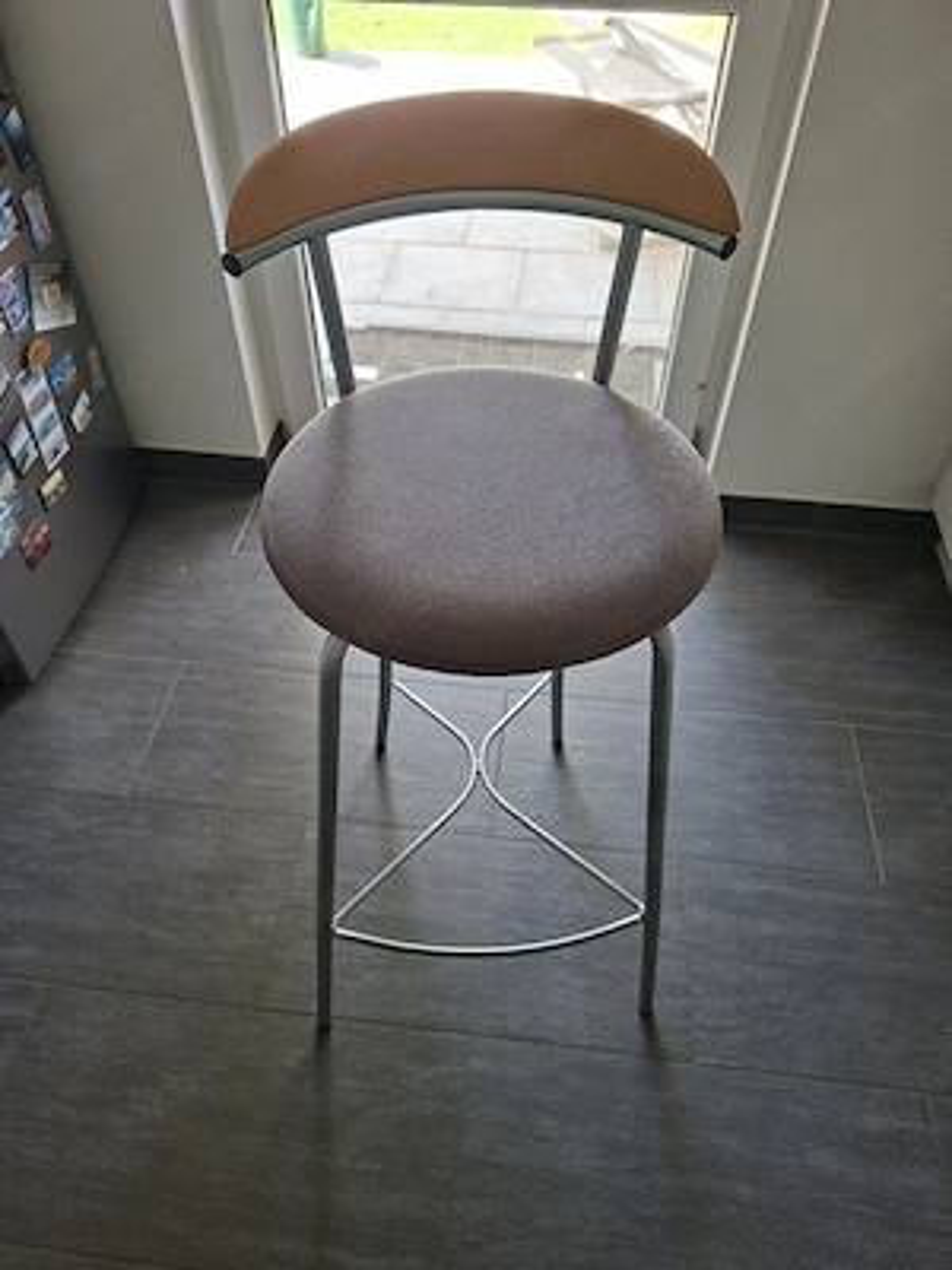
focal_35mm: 23
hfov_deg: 58.9
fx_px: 843
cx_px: 476
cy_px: 635
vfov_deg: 73.9
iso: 200
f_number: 1.8
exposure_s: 1/100
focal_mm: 5.54
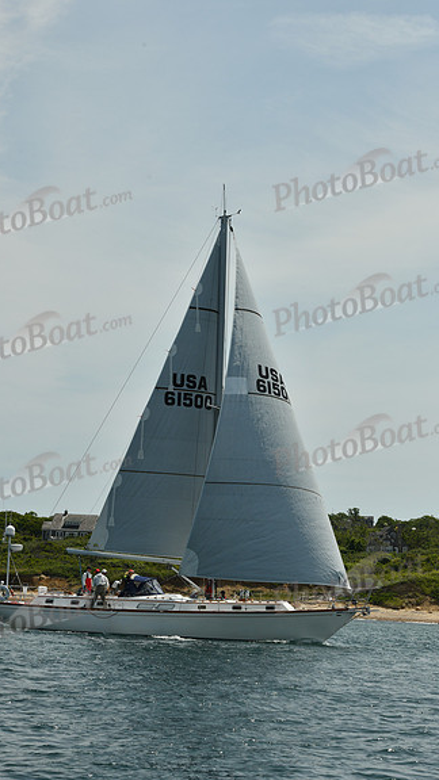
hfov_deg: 12.7
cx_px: 203
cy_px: 391
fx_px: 1966
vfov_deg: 22.5
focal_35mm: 95
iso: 320
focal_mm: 90
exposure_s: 1/1000
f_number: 11
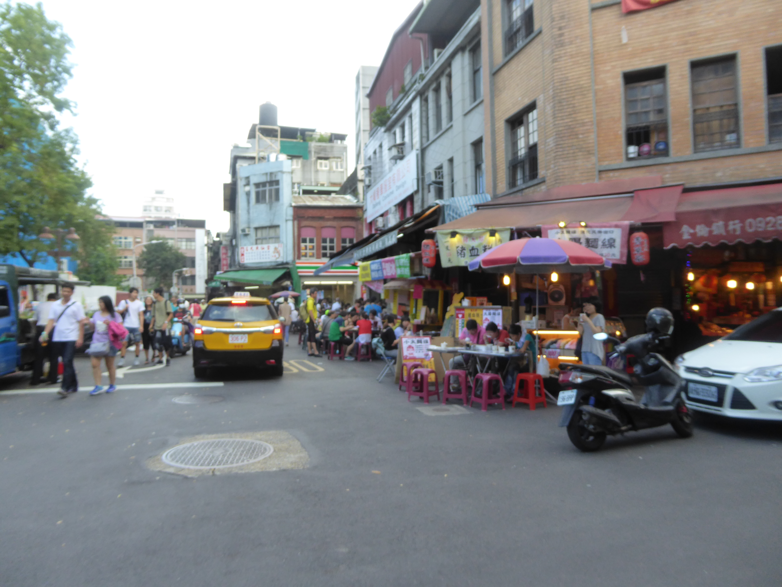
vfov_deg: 56.8
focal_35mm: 24
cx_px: 391
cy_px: 294
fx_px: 542
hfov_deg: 71.6
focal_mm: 4.3
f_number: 3.3
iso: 160
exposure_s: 1/125
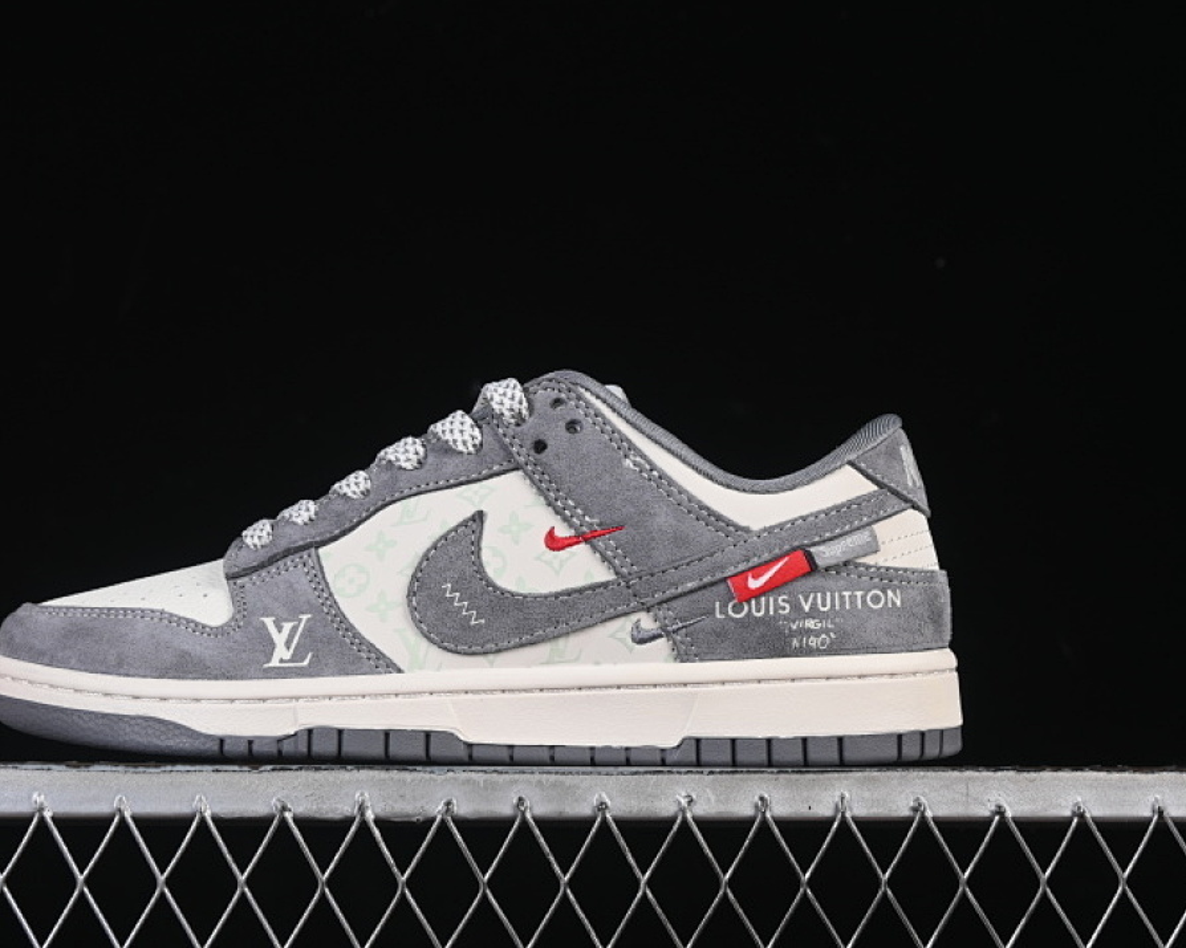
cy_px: 472
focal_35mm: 85
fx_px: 2983
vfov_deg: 18.1
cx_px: 483
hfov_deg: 22.5
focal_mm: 50
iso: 160
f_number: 8
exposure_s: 1/80
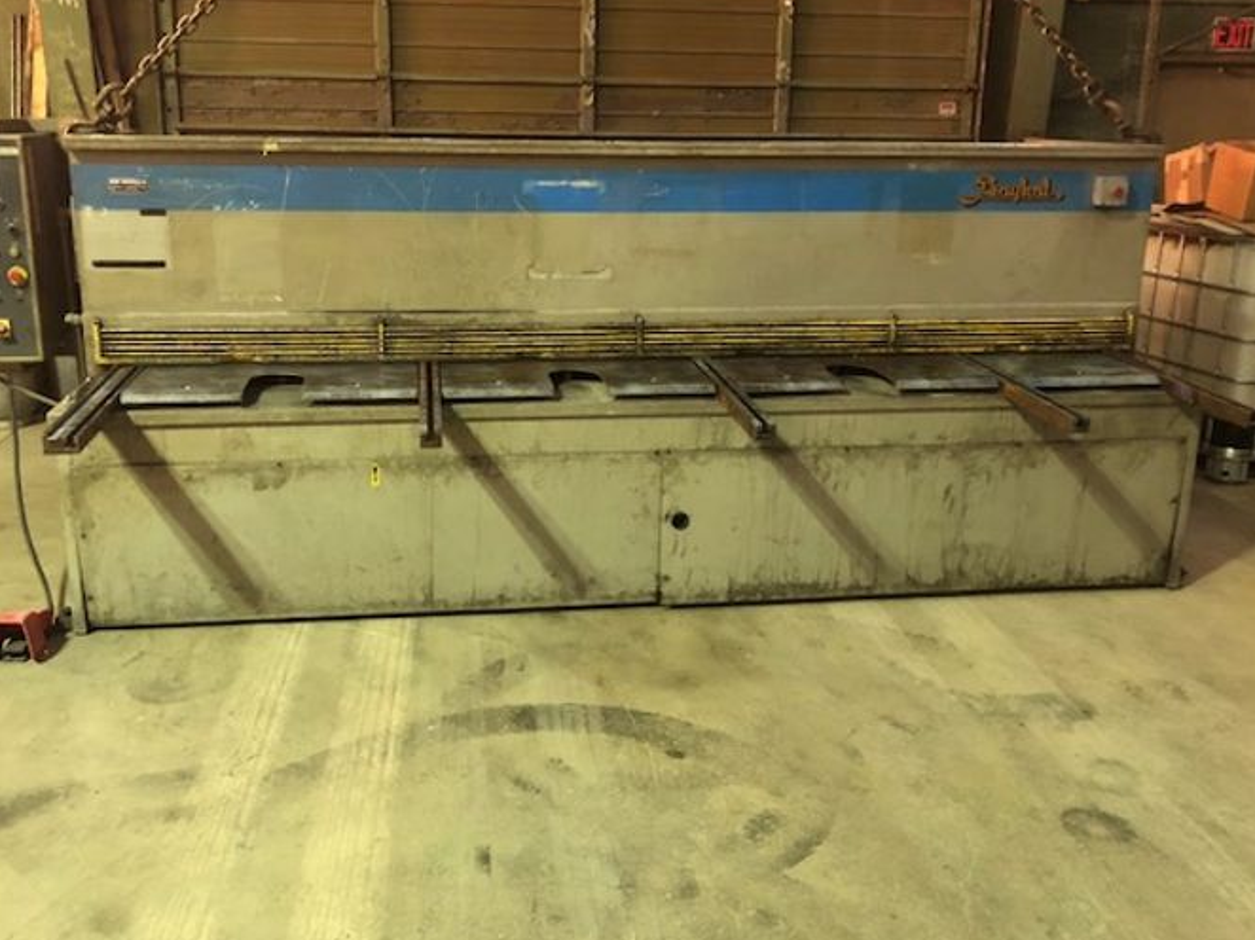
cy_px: 416
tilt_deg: -15.0
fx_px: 1196
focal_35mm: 33
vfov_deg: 42.9
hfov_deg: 55.3
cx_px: 586
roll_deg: -1.9
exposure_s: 1/5
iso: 100
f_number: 1.8
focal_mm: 3.99
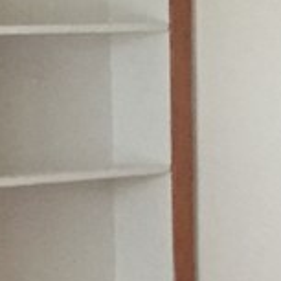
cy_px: 410
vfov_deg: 9.9
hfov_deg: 10.2
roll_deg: +2.5
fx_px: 1570
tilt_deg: -13.8
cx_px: 15
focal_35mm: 171
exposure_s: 1/17
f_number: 2.2
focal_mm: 4.15
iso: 250
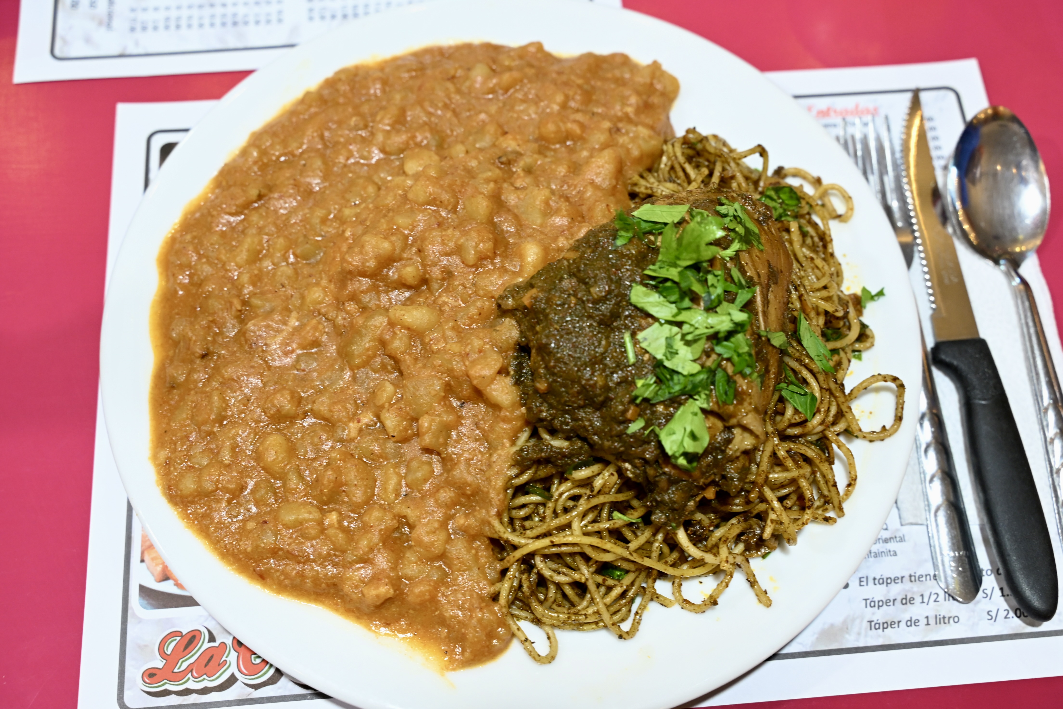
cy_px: 349
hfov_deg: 47.4
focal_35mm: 41
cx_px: 533
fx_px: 1211
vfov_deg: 32.6
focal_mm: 40
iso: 1600
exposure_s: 1/30
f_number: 5.6
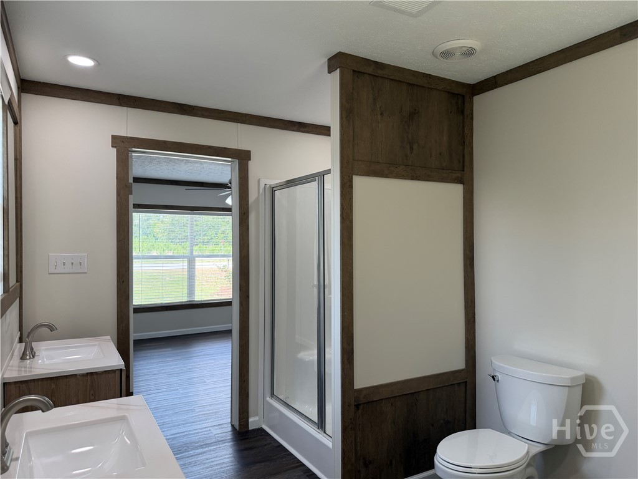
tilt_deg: +1.0
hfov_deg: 71.6
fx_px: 442
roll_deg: +0.5
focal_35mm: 24
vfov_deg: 56.8
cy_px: 240
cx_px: 319
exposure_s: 1/203
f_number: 1.78
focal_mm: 6.76
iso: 125
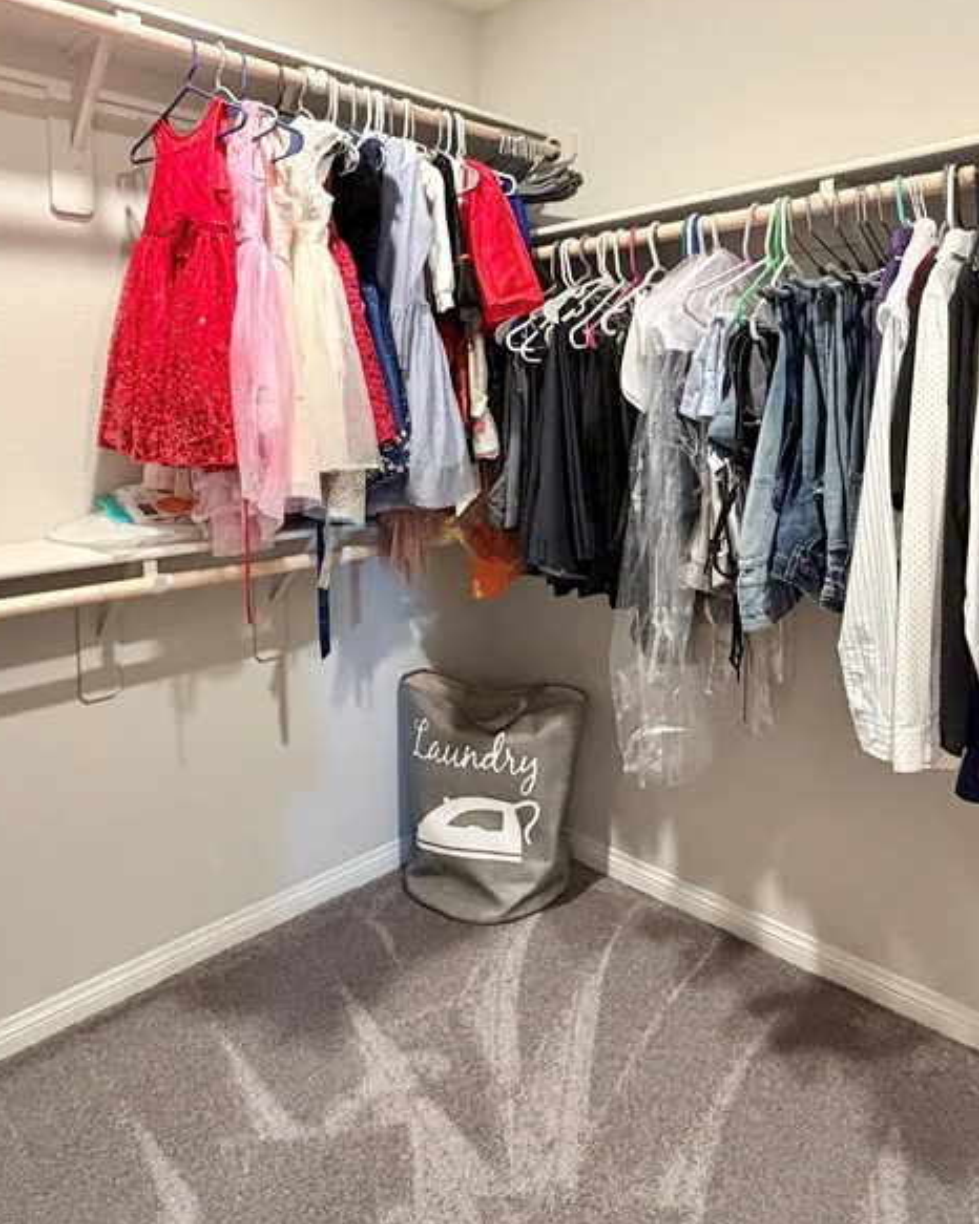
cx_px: 511
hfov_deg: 58.7
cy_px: 439
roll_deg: +0.3
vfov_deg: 68.9
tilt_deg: -2.5
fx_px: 870
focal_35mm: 24
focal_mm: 2.22
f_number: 2.2
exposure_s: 1/60
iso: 500
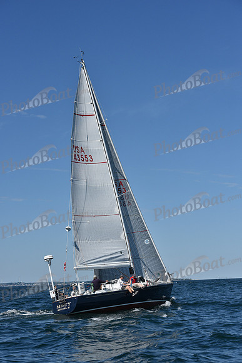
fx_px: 705
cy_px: 182
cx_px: 121
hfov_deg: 19.5
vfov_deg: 28.8
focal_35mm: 70
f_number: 8
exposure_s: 1/1600
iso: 250
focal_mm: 70
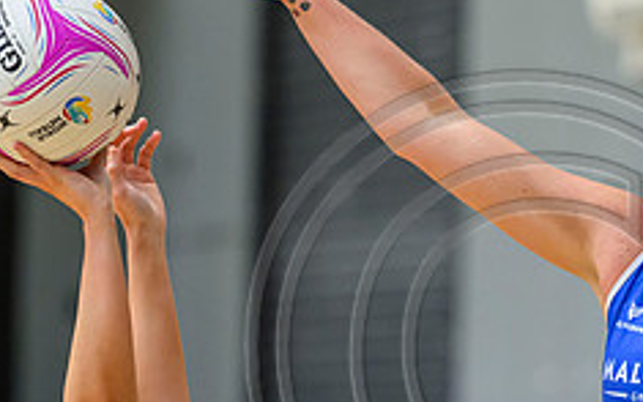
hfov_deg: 3.3
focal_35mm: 628
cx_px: 295
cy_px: 308
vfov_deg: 2.1
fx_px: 11008
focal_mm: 200
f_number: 3.2
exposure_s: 1/1250
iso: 4000
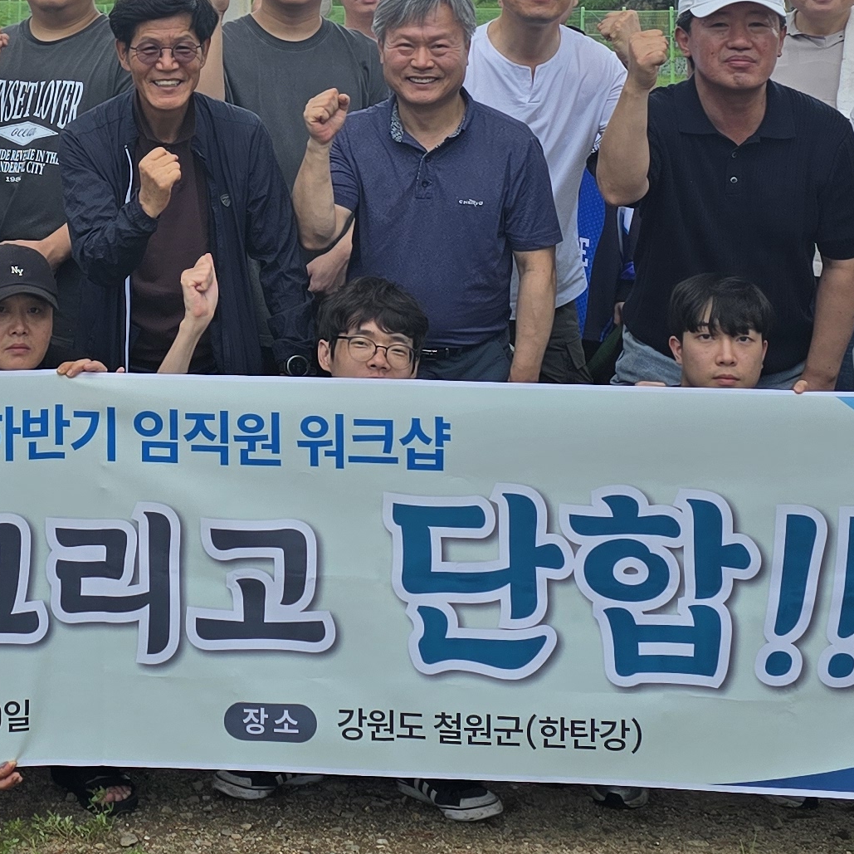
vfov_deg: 21.2
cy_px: 22
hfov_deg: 21.3
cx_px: 27
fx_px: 2205
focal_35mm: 79
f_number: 1.7
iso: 12
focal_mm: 6.3
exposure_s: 1/518
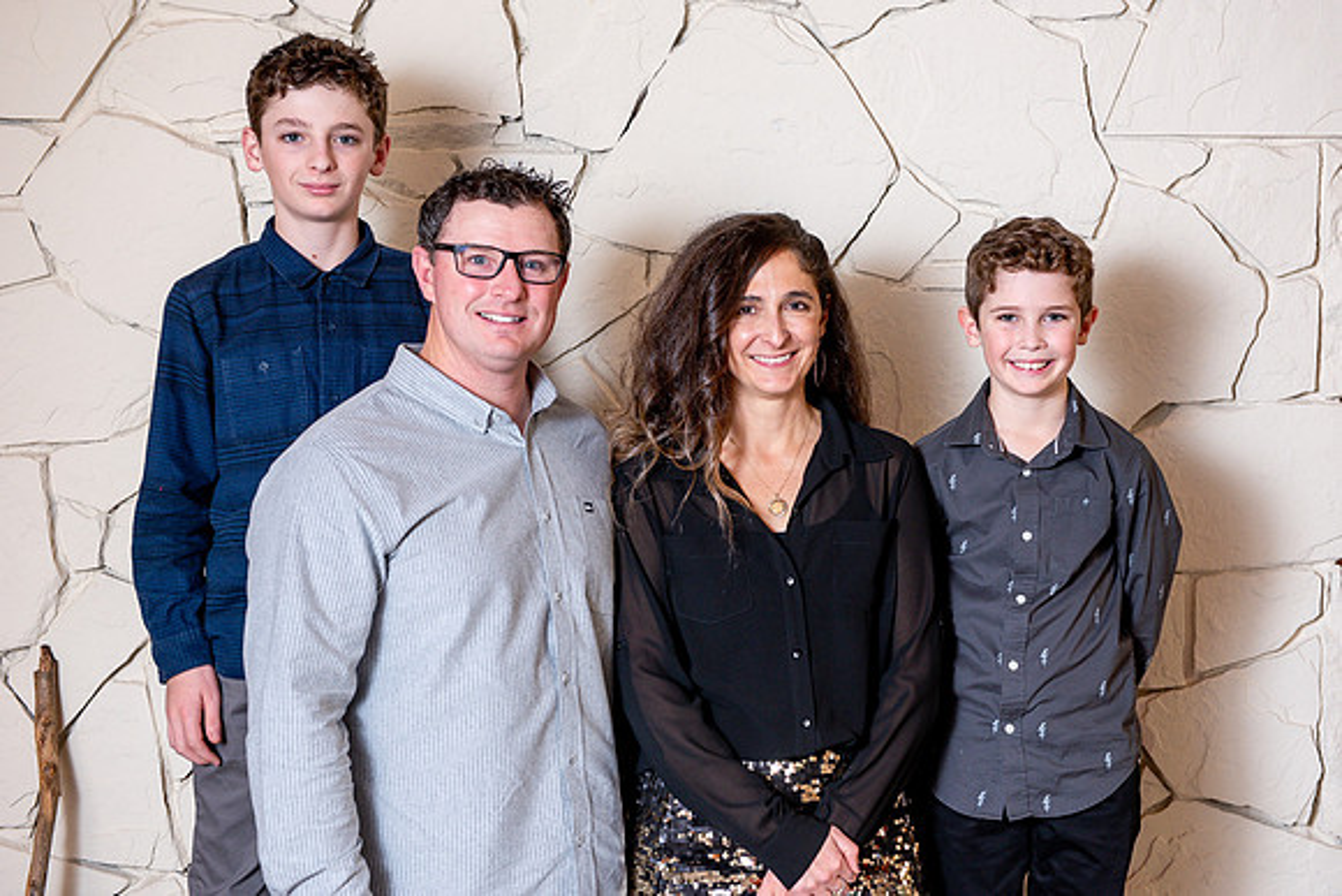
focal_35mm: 63
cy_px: 425
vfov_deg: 21.5
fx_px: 2356
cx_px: 731
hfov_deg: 31.8
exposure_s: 1/200
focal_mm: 58
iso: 500
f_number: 5
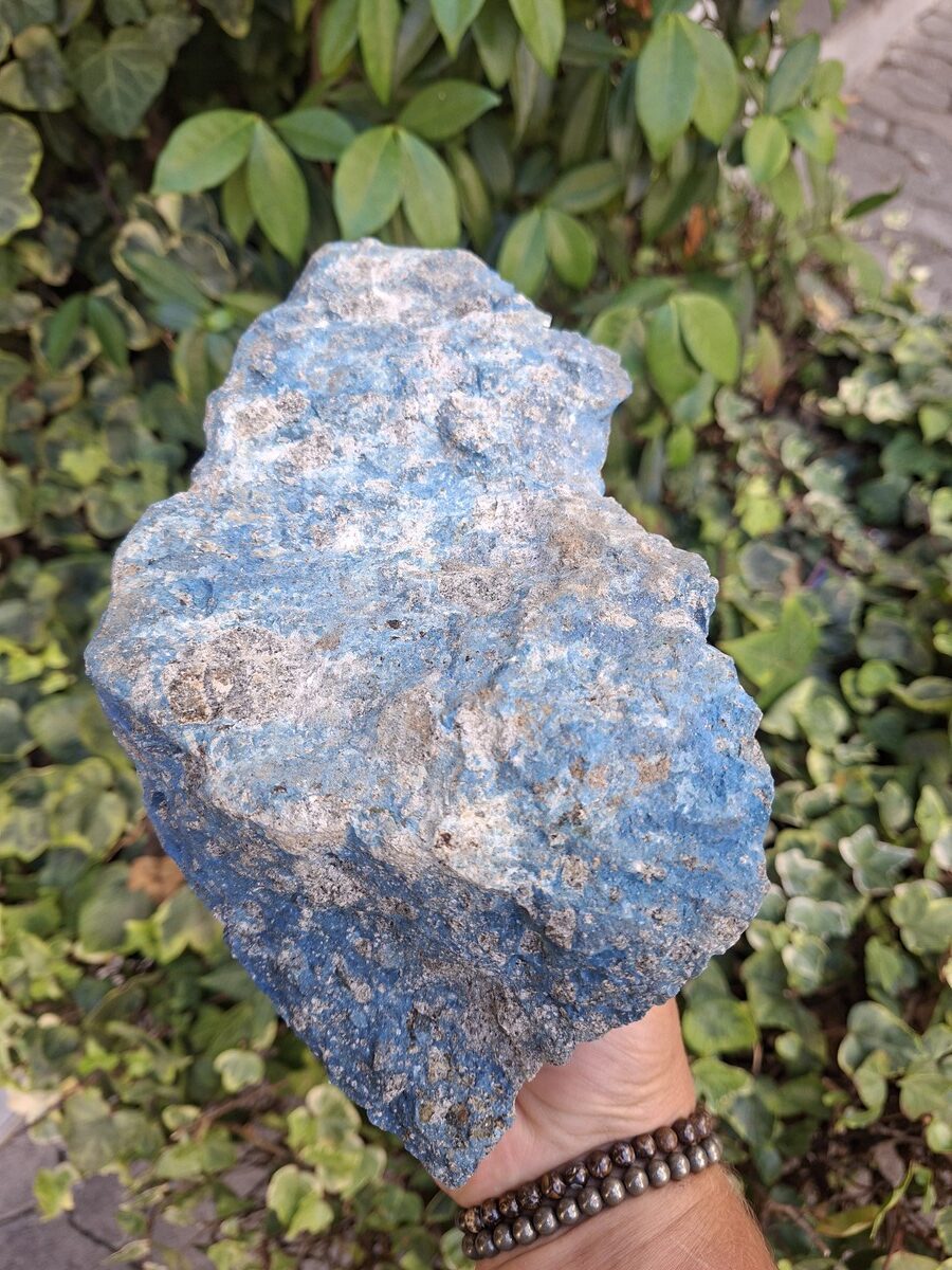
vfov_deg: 73.9
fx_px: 843
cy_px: 635
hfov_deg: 58.9
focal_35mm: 23
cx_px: 476
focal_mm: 5.54
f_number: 1.8
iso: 64
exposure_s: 1/120
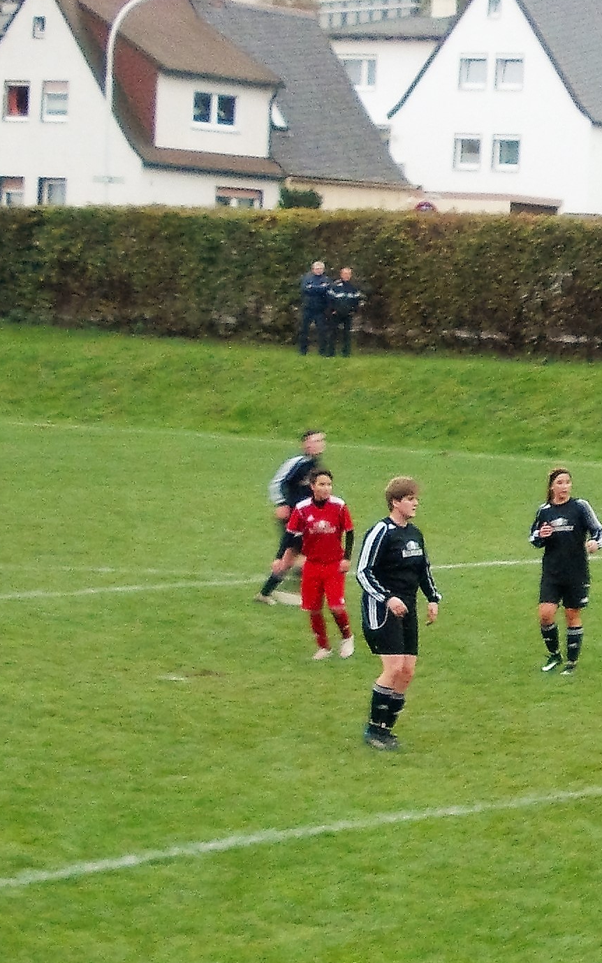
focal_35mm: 143
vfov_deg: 14.6
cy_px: 531
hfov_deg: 9.0
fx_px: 3753
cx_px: 862
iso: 100
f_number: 3.6
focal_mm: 7.2
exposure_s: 1/30
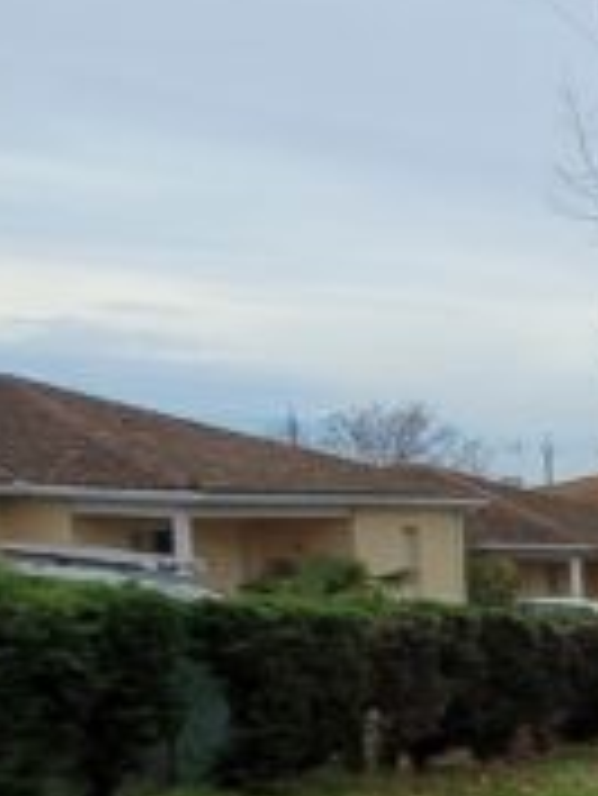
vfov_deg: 25.0
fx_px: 1725
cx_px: 1668
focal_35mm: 75
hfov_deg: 12.2
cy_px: 760
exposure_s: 1/659
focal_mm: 1.74
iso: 40
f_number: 2.2
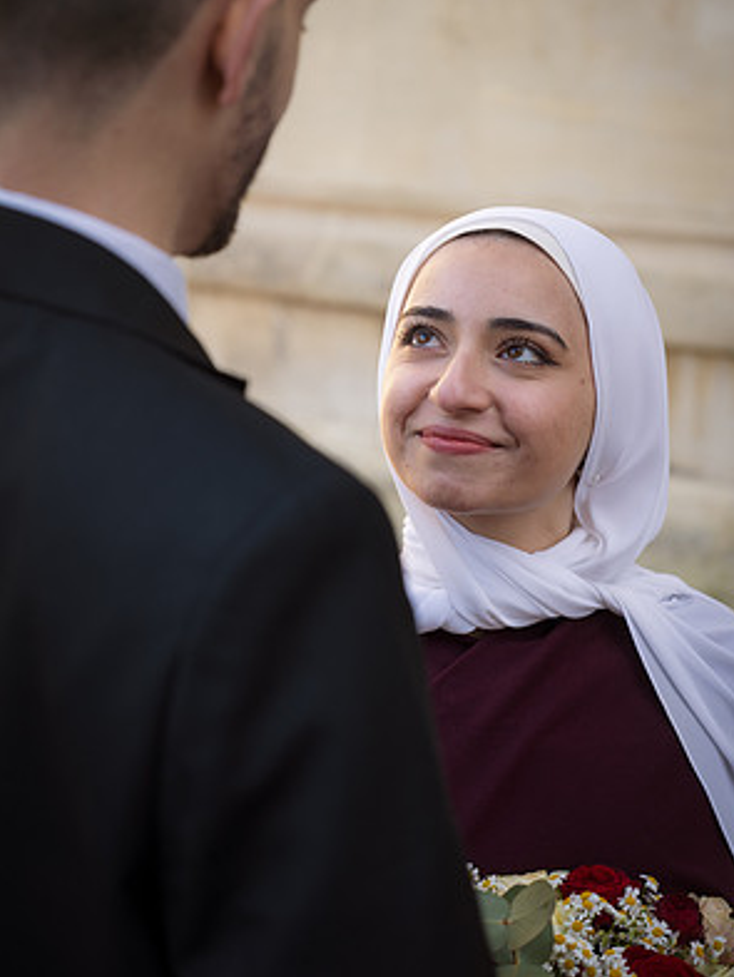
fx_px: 2148
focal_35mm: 76
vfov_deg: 25.6
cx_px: 371
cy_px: 430
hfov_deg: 19.4
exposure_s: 1/200
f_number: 4
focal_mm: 69
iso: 100
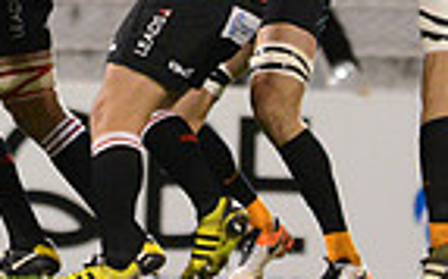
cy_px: -287
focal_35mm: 1736
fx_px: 21171
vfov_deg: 0.8
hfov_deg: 1.2
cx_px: -163
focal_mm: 420
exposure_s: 1/500
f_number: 4
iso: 4500
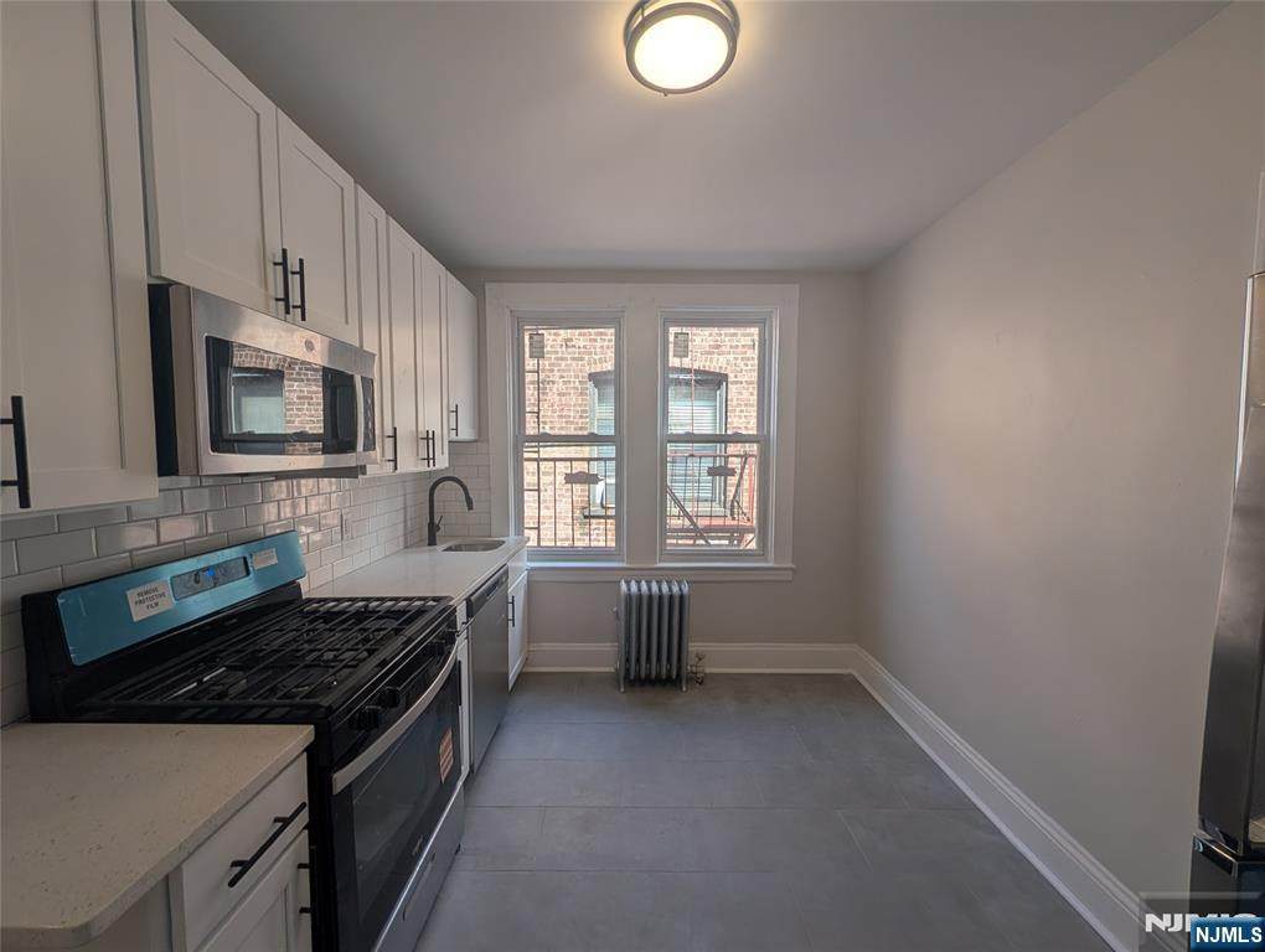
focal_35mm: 12
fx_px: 439
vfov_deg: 94.6
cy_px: 476
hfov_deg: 110.5
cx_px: 632
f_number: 1.7
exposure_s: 1/496
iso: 52
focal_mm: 2.02
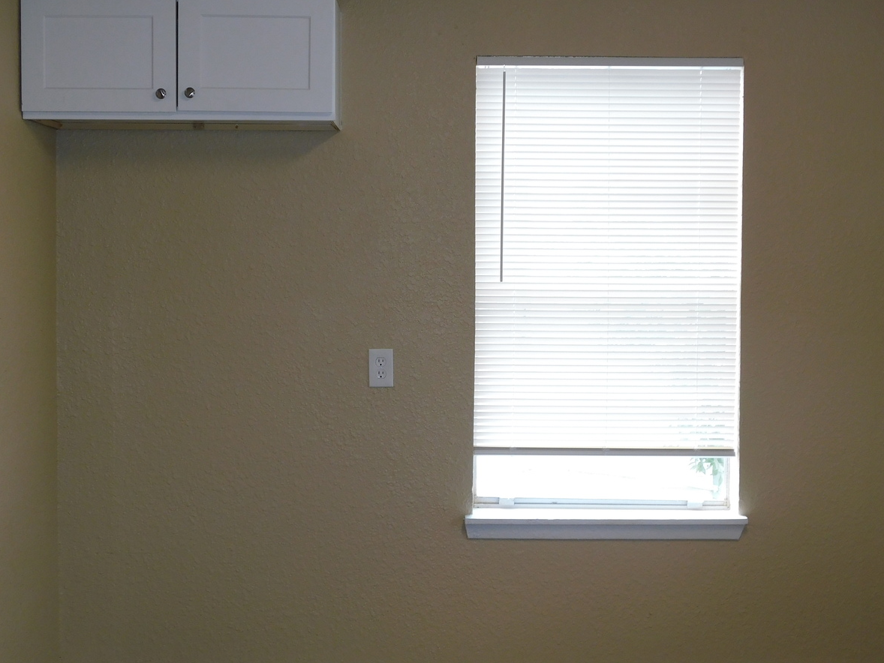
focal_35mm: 44
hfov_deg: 42.9
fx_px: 1124
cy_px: 310
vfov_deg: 32.9
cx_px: 428
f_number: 3.5
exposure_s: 1/50
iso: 125
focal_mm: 6.3
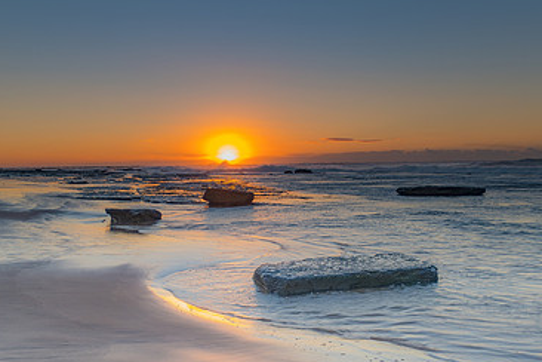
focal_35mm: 38
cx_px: 261
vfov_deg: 34.9
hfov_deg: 50.7
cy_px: 223
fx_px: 572
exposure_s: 1/5
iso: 50
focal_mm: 16
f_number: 10
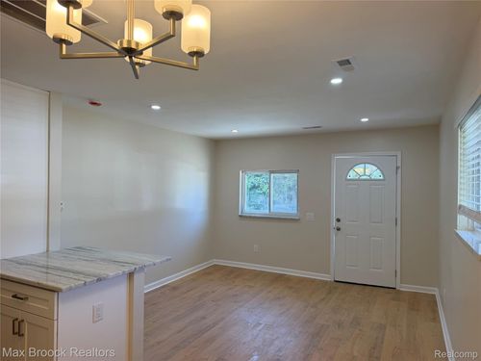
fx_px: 333
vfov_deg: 56.8
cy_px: 180
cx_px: 240
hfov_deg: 71.6
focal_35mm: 24
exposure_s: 1/183
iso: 100
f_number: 1.78
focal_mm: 6.76
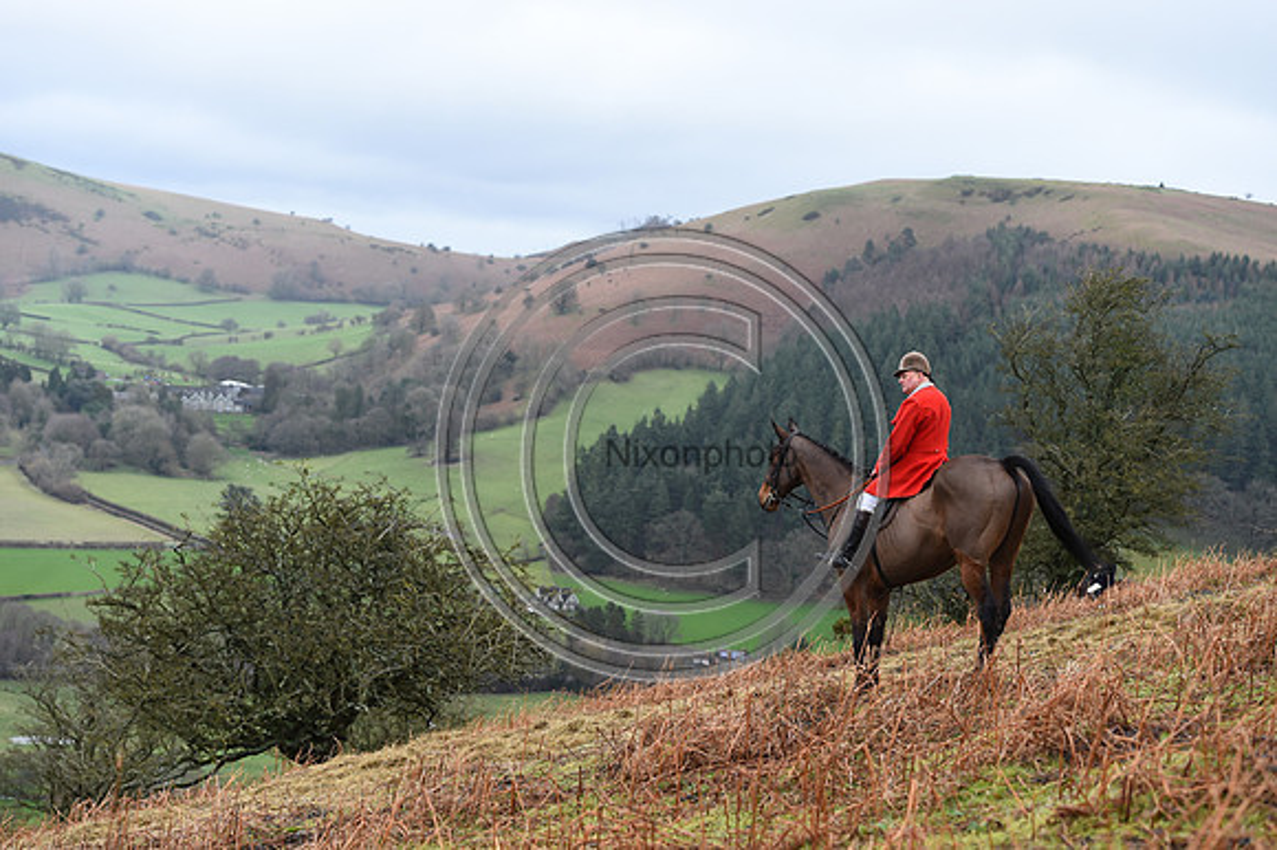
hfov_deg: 28.9
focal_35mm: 70
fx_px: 2482
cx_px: 638
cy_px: 425
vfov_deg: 19.4
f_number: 4.5
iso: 500
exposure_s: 1/800
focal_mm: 70
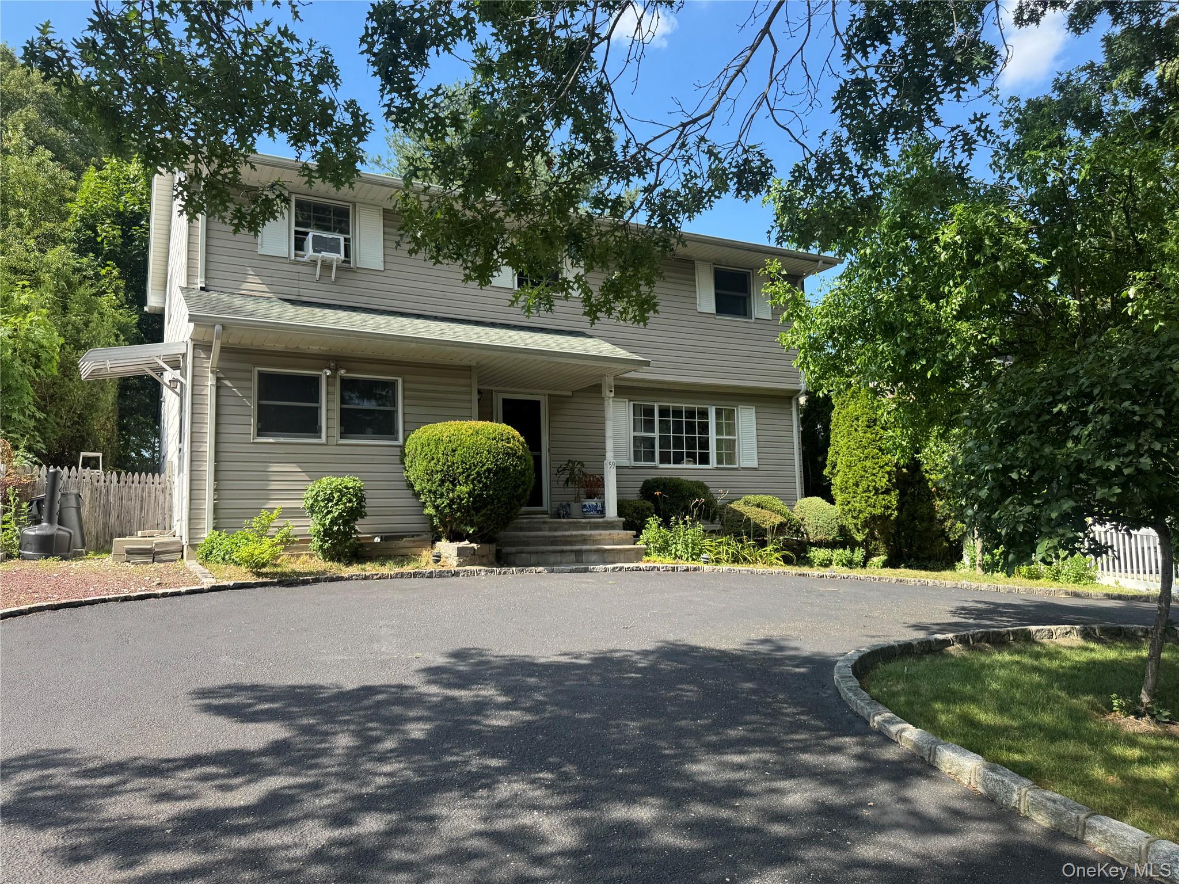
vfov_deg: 56.8
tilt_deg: +6.6
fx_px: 817
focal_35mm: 24
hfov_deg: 71.6
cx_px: 590
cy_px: 442
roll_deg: +1.3
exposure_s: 1/1456
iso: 80
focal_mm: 6.76
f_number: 1.78
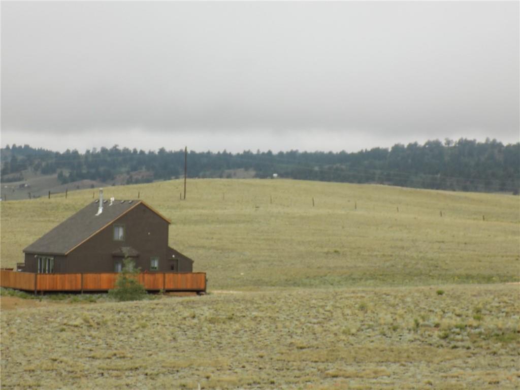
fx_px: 2524
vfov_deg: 8.8
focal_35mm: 168
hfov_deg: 11.8
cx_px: 260
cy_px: 195
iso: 80
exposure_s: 1/100
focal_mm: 29.9
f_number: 5.3
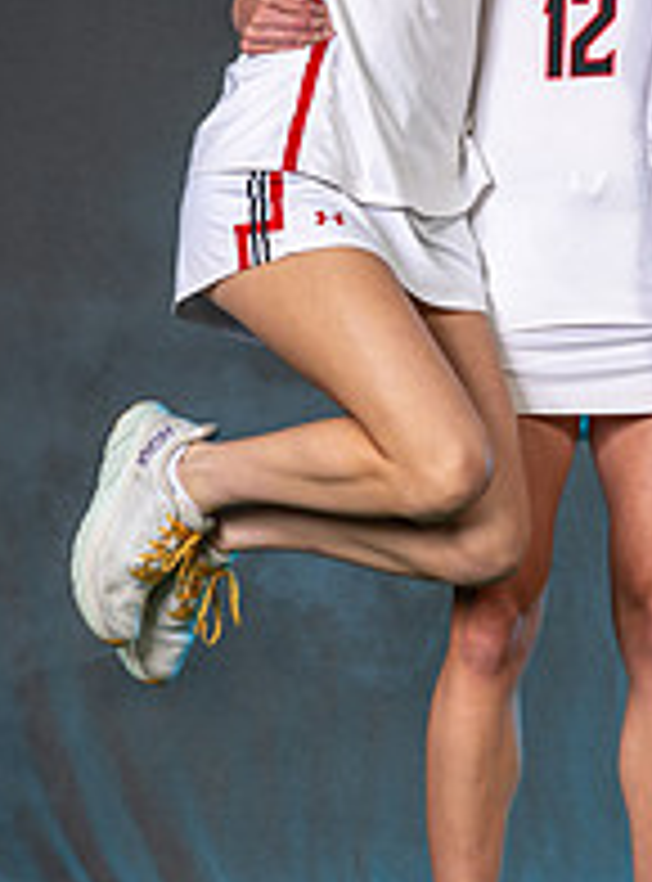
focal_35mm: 270
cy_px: 187
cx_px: 389
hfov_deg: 5.5
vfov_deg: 7.4
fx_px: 6841
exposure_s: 1/125
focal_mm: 79
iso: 80
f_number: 5.6
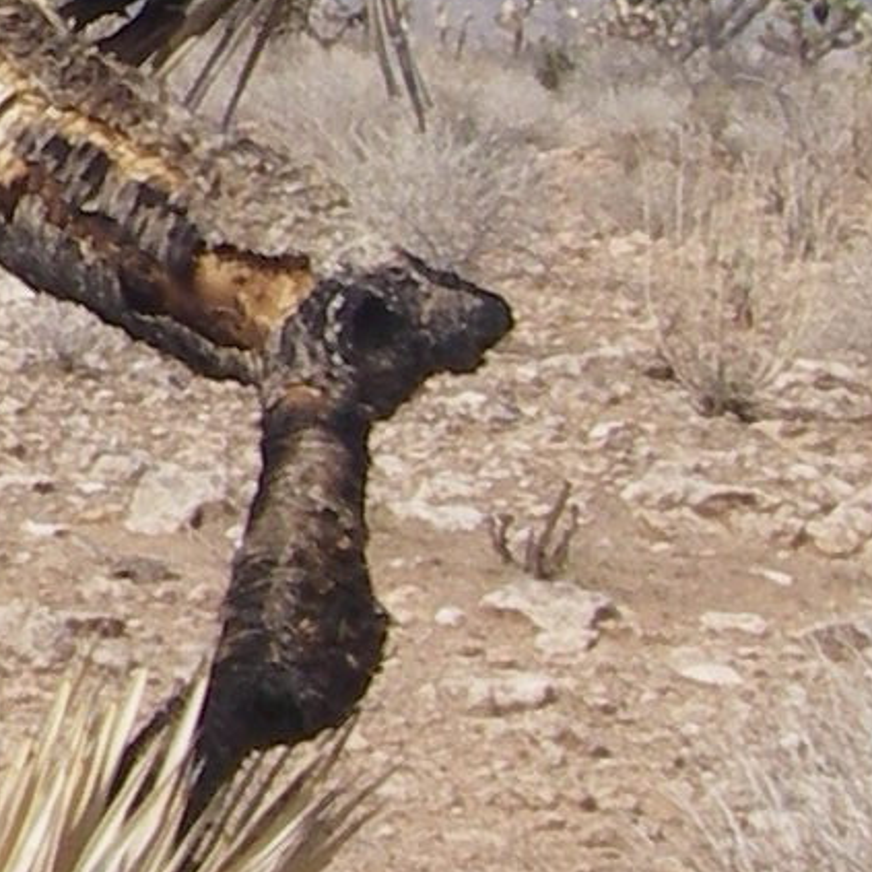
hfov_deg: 5.9
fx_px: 8208
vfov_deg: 6.1
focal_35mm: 288
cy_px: -14
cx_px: -1148
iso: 80
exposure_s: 1/320
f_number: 7
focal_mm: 8.1
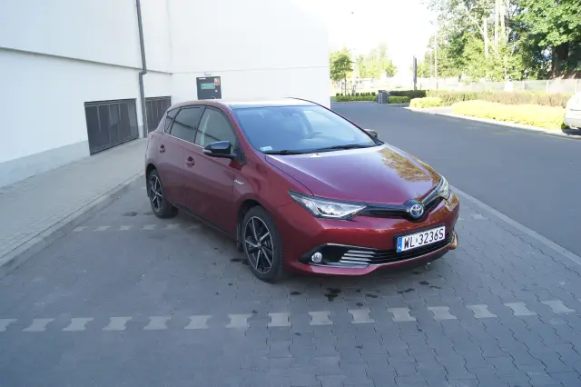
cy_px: 194
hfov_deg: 62.0
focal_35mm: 30
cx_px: 290
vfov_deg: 43.6
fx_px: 484
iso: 100
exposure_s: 1/80
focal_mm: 20
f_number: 5
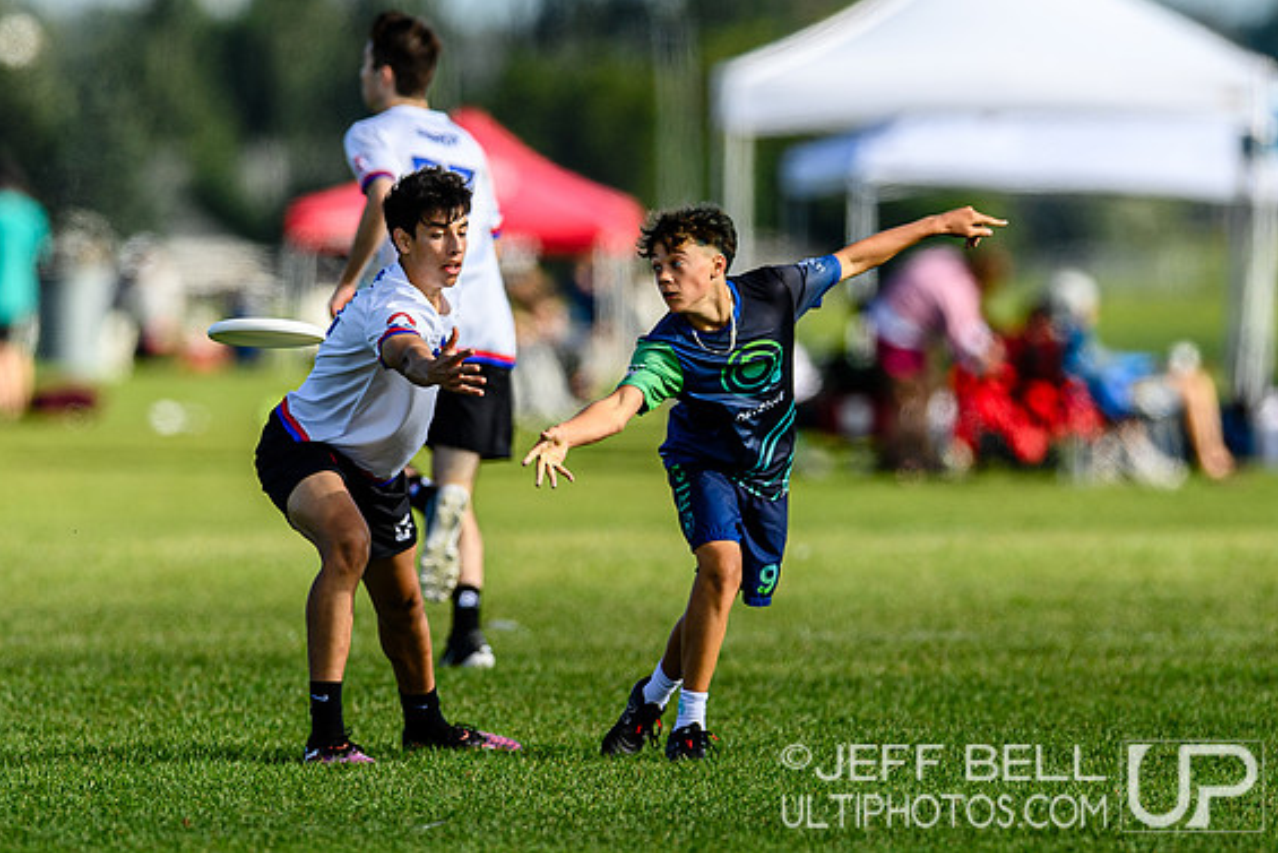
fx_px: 29790
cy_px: 435
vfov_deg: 1.6
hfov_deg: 2.5
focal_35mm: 839
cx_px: 707
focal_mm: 400
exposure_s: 1/1600
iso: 100
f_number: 3.2
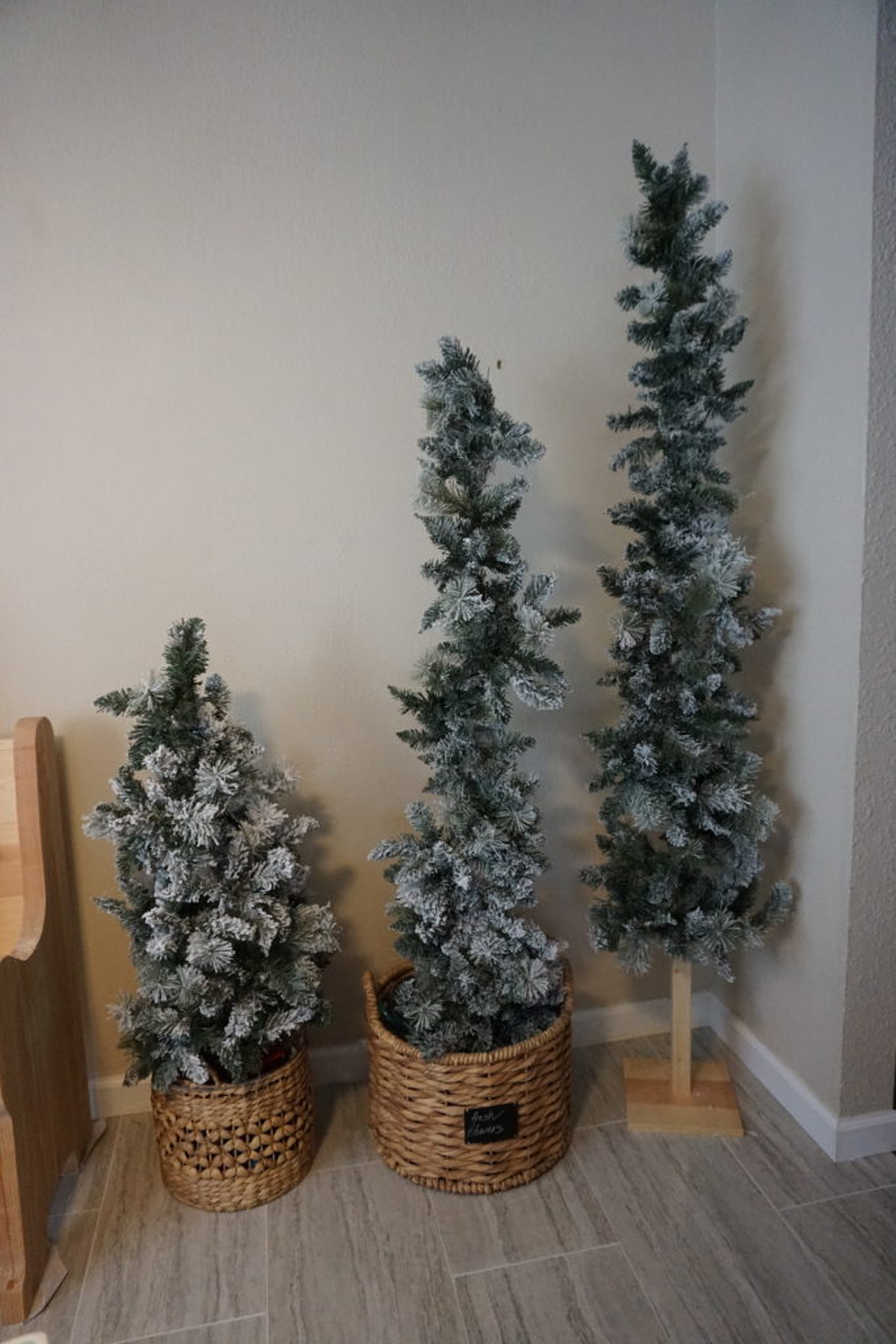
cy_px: 672
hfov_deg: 53.1
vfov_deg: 73.7
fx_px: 896
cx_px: 448
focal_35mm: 24
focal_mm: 16
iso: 3200
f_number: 3.5
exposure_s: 1/160
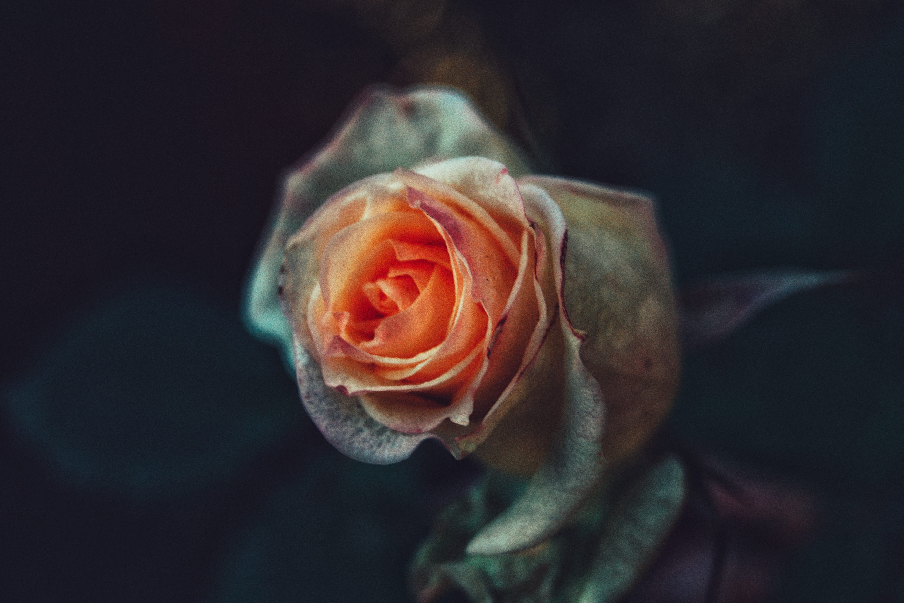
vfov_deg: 16.6
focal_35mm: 82
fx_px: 2072
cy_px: 302
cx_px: 452
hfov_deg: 24.6
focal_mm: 55
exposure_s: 1/125
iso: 500
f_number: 5.6
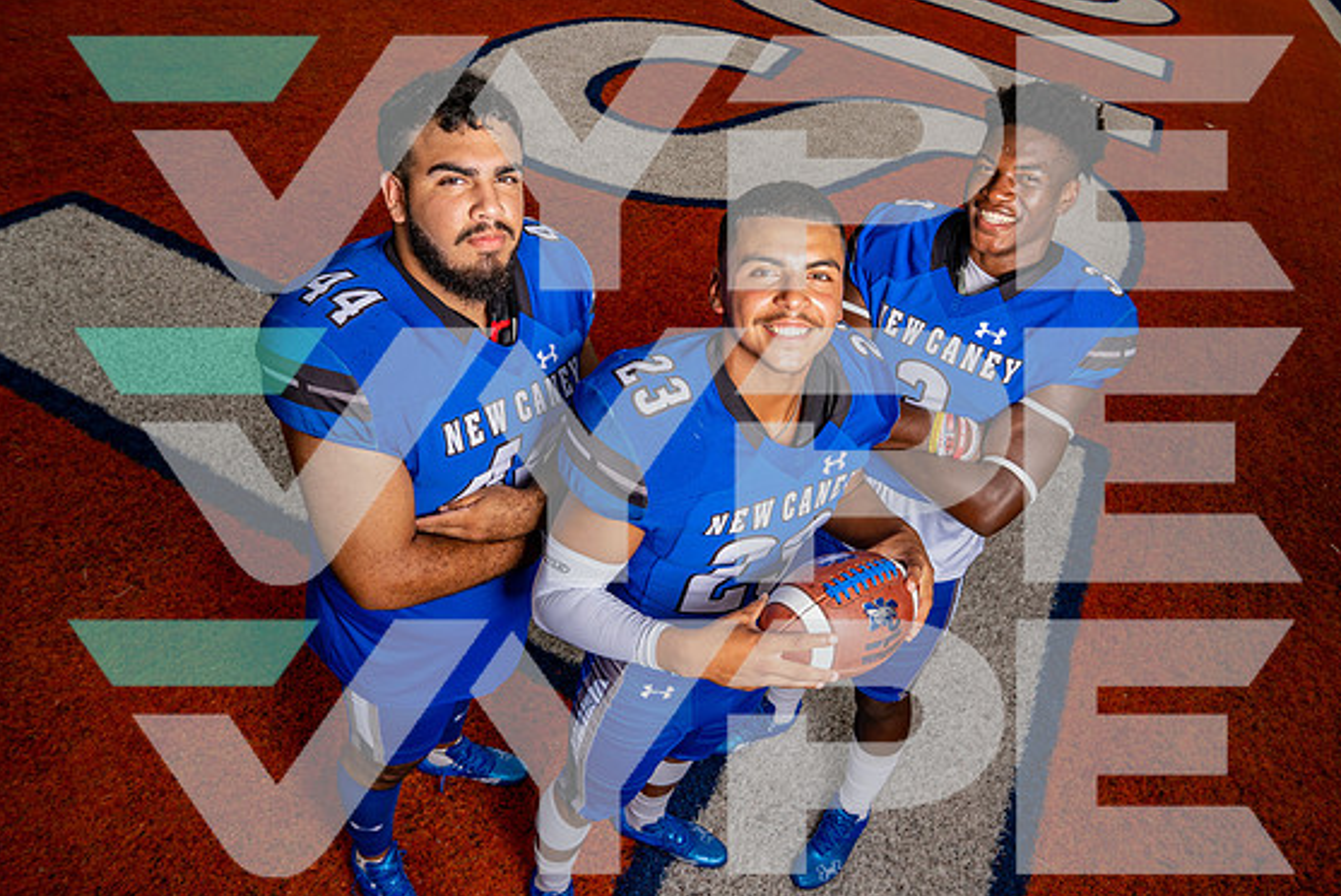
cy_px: 456
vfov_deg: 51.3
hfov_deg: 71.5
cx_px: 689
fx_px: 932
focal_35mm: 25
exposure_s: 1/250
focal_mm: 24
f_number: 8
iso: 100
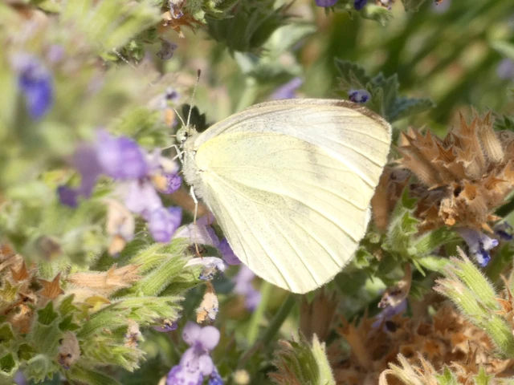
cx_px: 257
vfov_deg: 12.1
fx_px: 1812
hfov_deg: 16.1
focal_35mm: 122
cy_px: 192
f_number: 7.1
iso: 125
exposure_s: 1/80
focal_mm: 21.9
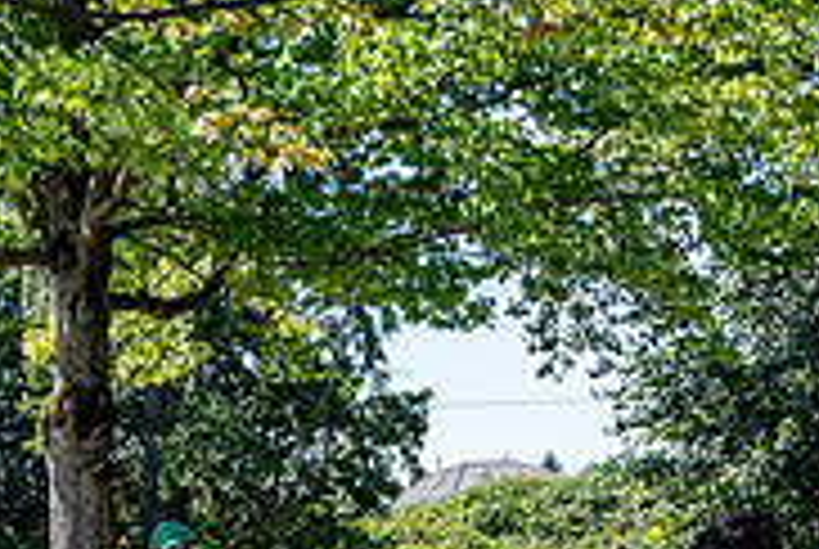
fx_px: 2962
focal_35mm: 130
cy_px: 707
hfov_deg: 15.7
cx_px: 232
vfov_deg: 10.4
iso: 64
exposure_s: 1/100
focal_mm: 35
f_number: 5.6
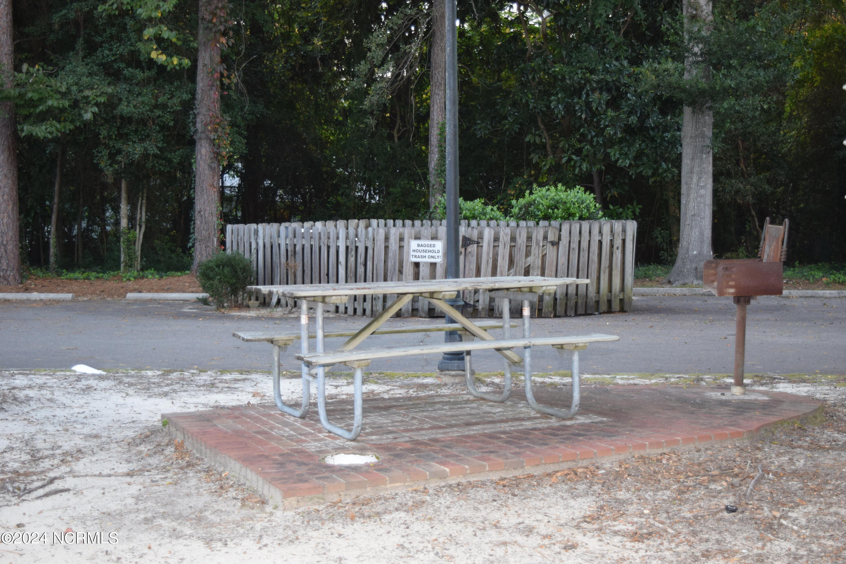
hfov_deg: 35.1
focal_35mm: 57
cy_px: 282
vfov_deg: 23.8
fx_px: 1339
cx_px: 423
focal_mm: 38
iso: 800
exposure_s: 1/100
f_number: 4.8
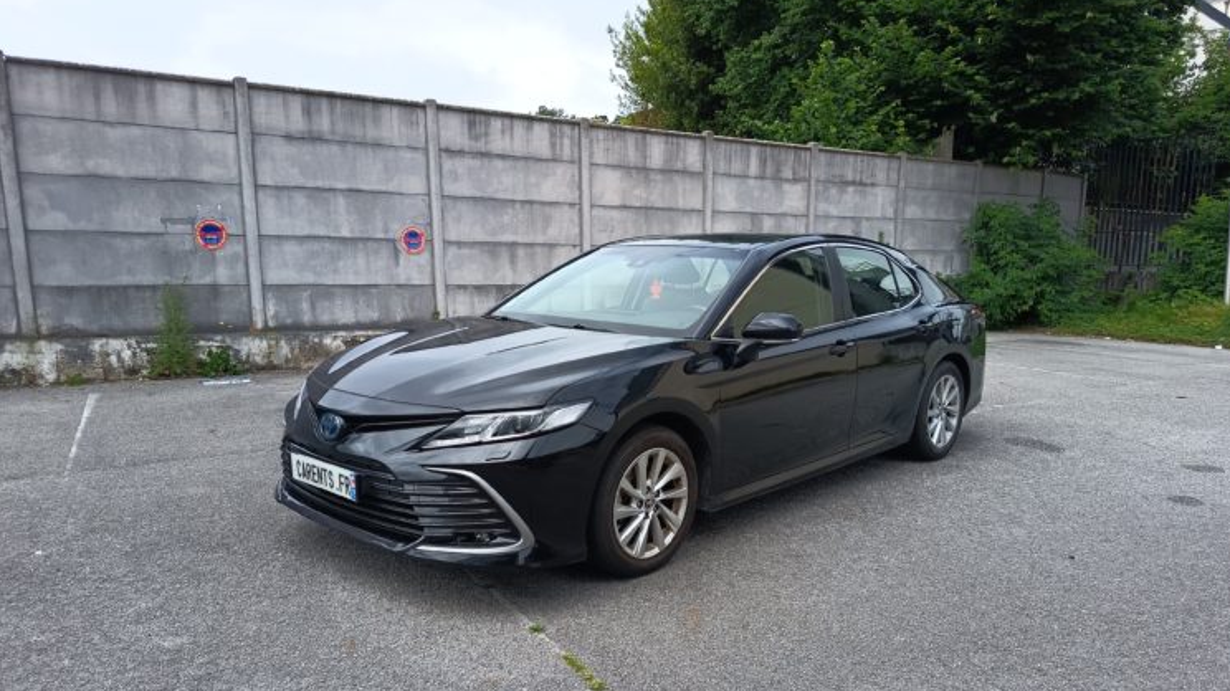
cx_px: 620
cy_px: 428
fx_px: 880
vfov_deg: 42.6
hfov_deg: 69.9
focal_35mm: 27
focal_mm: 5.27
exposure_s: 1/305
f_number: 1.7
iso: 50
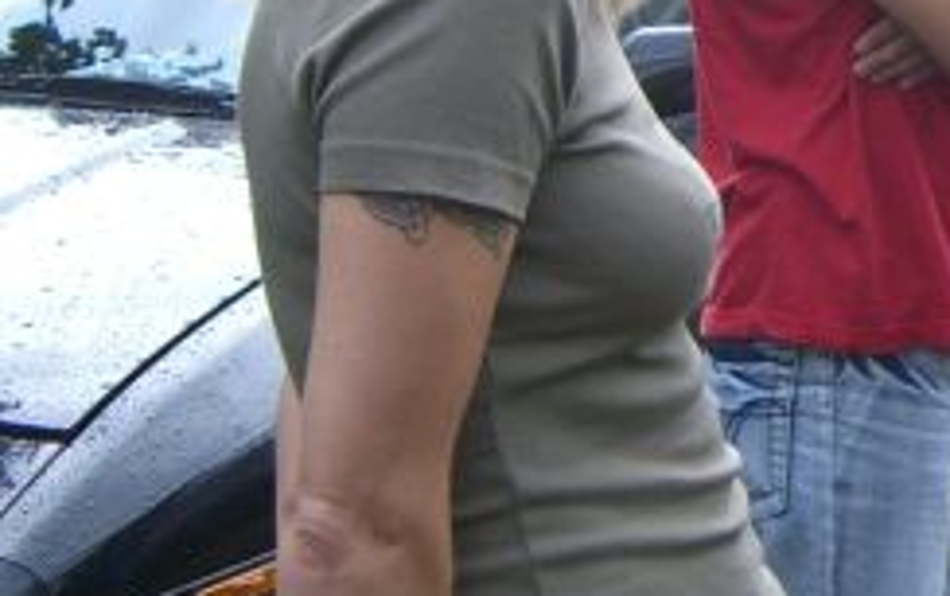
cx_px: 1184
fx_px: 3421
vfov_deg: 9.9
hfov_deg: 15.2
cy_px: 31
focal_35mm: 132
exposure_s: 1/200
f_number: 2.7
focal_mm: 6.2
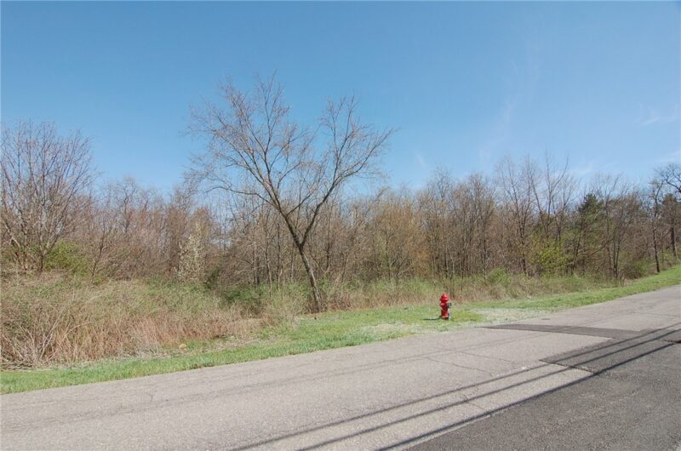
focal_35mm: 18
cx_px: 340
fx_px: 340
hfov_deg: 90.1
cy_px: 226
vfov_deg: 67.2
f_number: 8
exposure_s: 1/250
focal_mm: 12
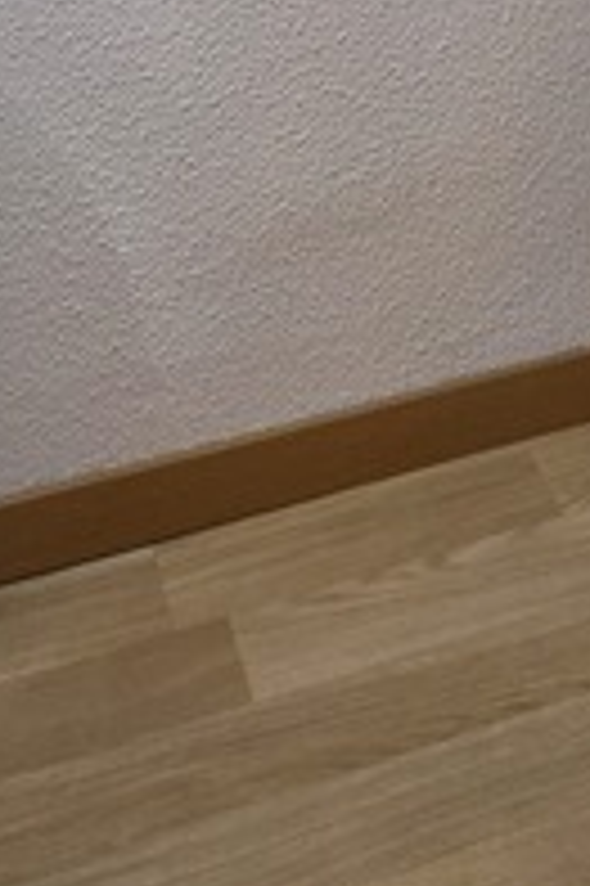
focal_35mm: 55
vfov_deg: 26.6
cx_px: 333
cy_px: -432
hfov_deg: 24.6
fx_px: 1354
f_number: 1.9
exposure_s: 1/100
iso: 250
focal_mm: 2.2
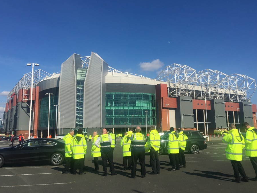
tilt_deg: +9.7
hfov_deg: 55.3
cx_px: 126
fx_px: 245
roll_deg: +1.2
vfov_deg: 42.9
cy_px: 90
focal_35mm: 33
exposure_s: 1/3077
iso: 25
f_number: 2.2
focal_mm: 4.15
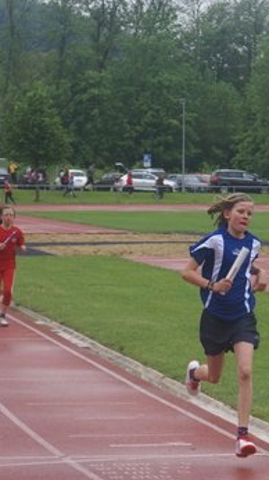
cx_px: 207
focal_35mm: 172
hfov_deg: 7.0
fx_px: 2186
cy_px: 235
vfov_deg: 12.5
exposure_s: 1/250
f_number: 5.6
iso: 250
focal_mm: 70
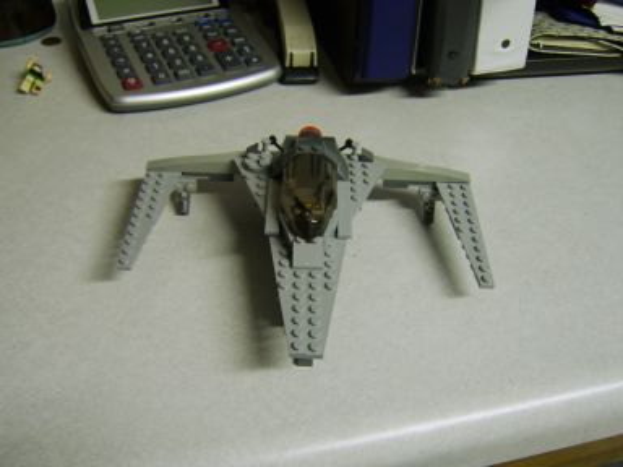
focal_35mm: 31
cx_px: 312
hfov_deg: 58.4
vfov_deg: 45.4
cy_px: 234
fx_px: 558
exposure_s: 1/10
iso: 71
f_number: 2.7
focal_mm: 8.13
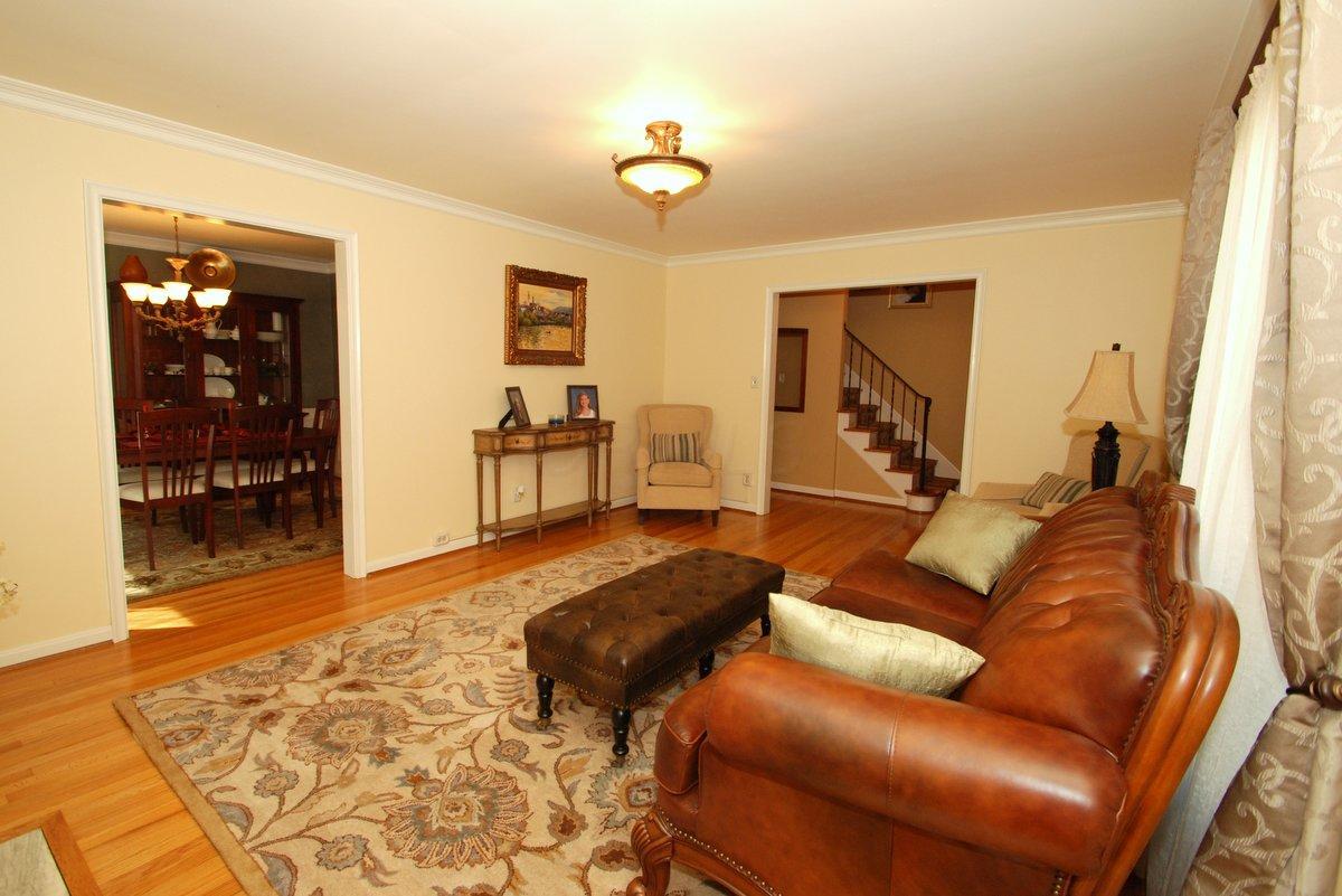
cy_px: 448
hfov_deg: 100.4
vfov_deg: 77.4
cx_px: 671
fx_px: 559
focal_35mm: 15
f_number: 6.3
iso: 400
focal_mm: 10
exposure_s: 1/60
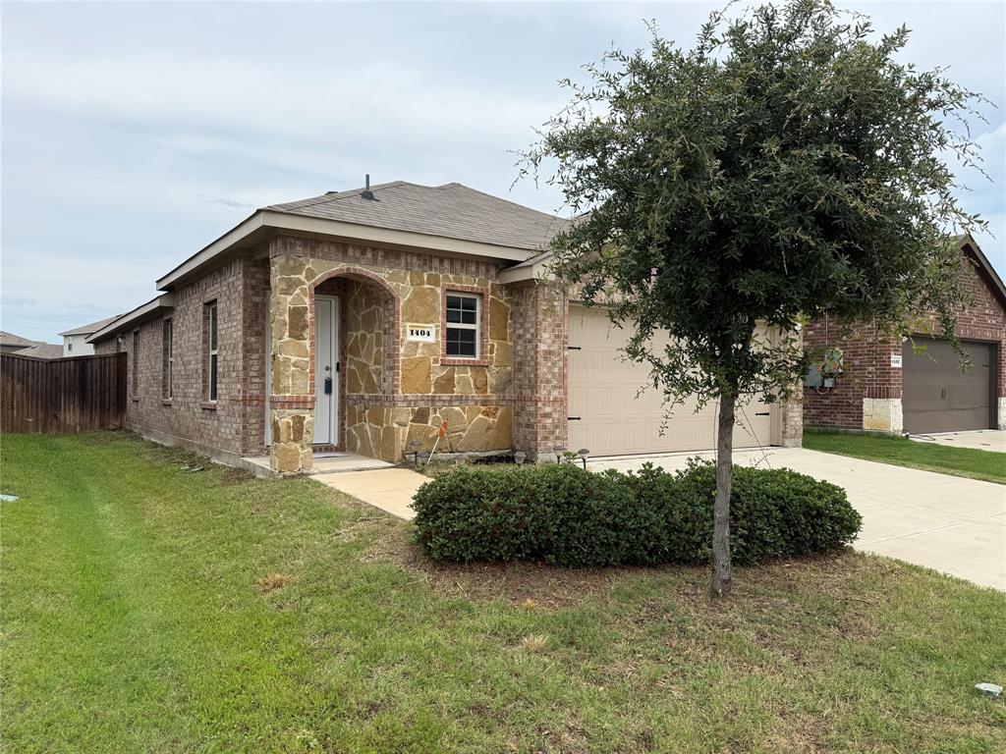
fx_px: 697
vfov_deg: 56.8
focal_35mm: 24
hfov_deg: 71.6
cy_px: 377
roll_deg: -0.6
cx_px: 503
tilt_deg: +0.9
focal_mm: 6.76
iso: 80
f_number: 1.78
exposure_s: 1/4673
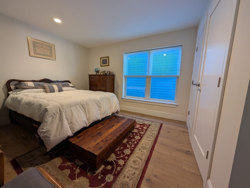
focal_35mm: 12
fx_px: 87
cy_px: 94
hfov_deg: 110.5
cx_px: 125
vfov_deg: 94.6
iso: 57
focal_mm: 2.02
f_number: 1.7
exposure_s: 1/30
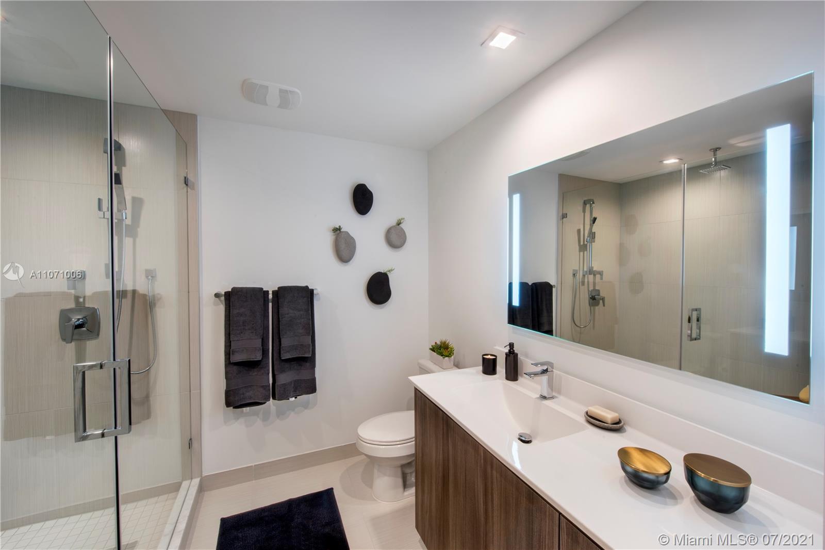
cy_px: 275
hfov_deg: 104.3
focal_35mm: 14
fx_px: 321
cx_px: 412
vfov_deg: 81.2
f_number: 22
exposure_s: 2.5
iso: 125
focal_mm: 14
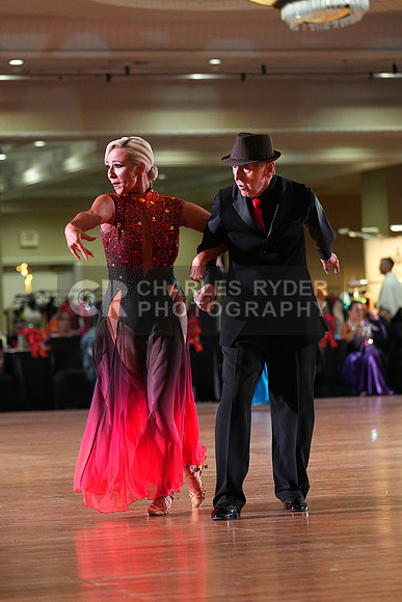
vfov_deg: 13.3
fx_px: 2578
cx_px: 201
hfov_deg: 8.9
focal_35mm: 154
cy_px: 301
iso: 6400
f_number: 4.5
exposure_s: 1/400
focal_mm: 154
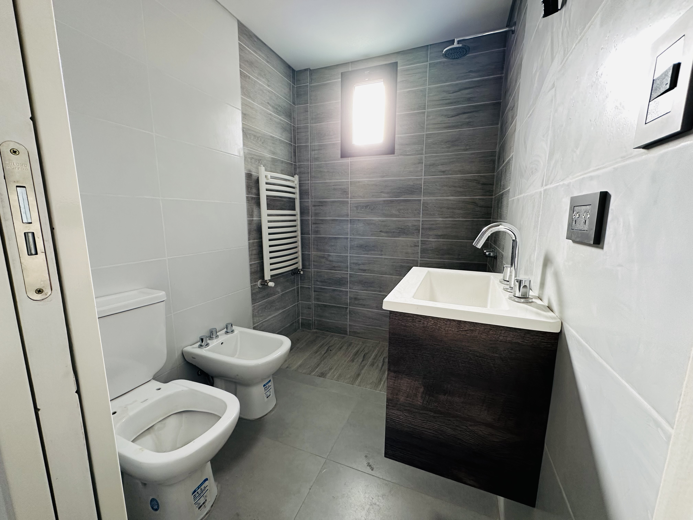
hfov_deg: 102.1
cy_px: 260
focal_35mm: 14
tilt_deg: -8.3
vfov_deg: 85.7
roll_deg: -0.4
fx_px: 280
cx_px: 346
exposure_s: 1/99
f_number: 2.2
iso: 160
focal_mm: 2.22
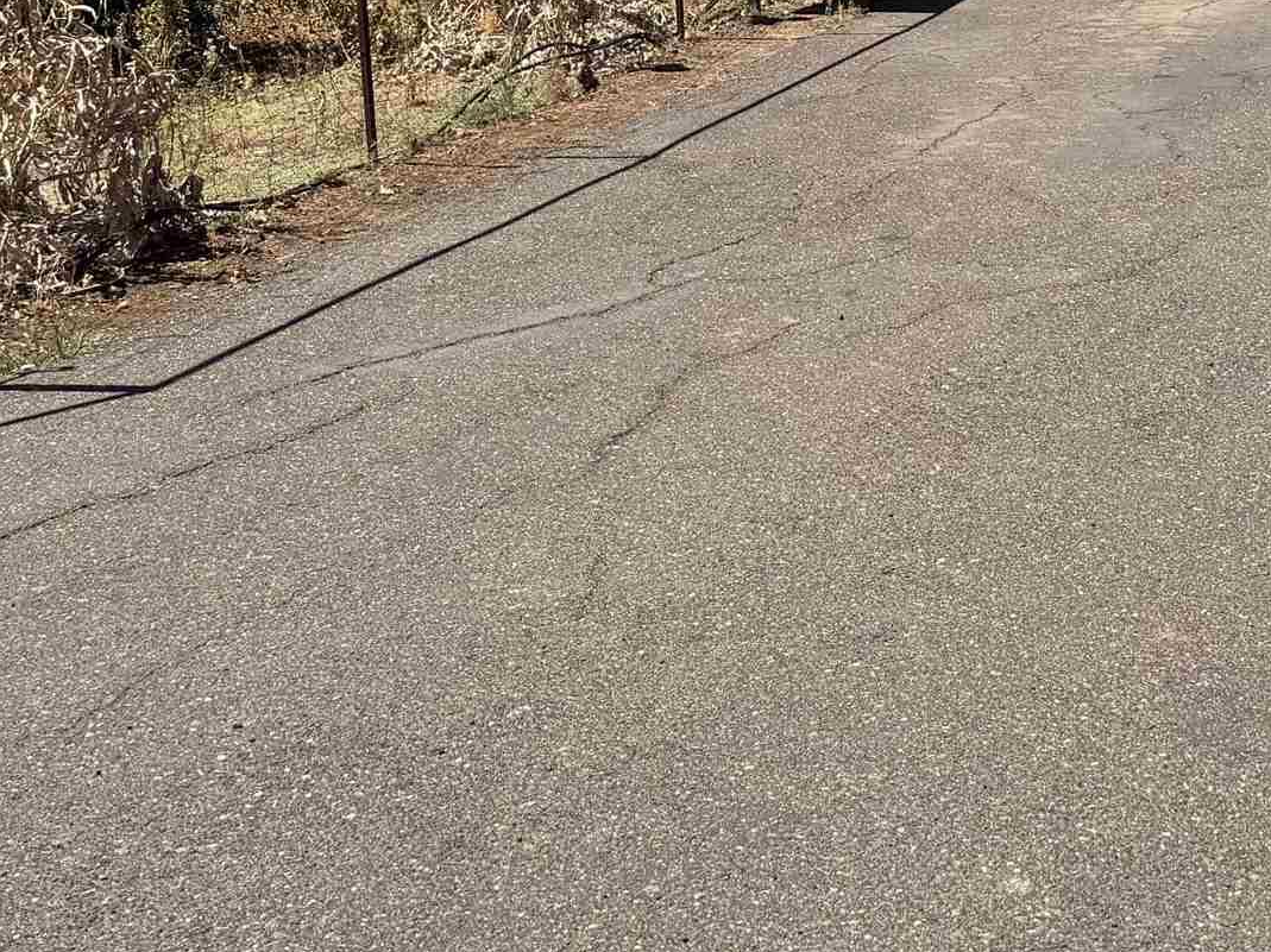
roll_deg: +3.1
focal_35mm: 69
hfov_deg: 28.0
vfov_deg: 20.6
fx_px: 2533
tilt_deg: -8.7
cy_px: -5
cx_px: 836
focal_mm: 6.76
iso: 80
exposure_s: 1/4673
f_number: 1.78
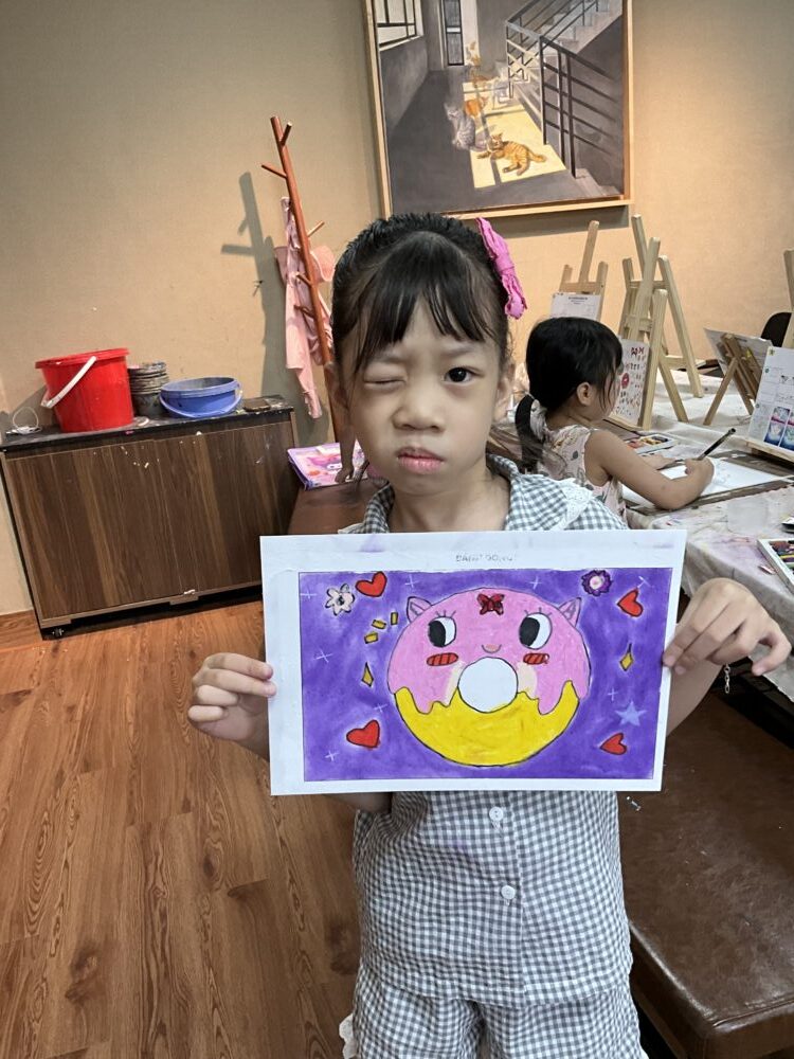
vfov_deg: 61.7
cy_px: 530
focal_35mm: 29
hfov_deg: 48.2
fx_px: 887
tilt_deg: -16.1
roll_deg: +5.8
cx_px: 397
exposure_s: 1/60
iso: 80
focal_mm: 3
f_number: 1.8
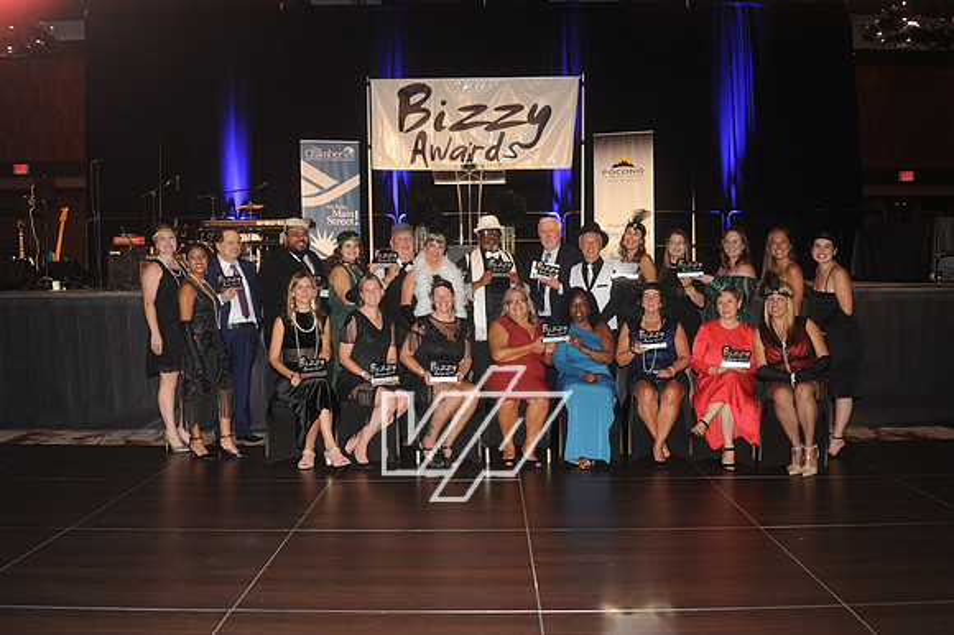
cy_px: 318
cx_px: 477
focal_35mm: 35
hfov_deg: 54.5
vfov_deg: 37.8
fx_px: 927
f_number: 6.3
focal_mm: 35
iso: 640
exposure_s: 1/40
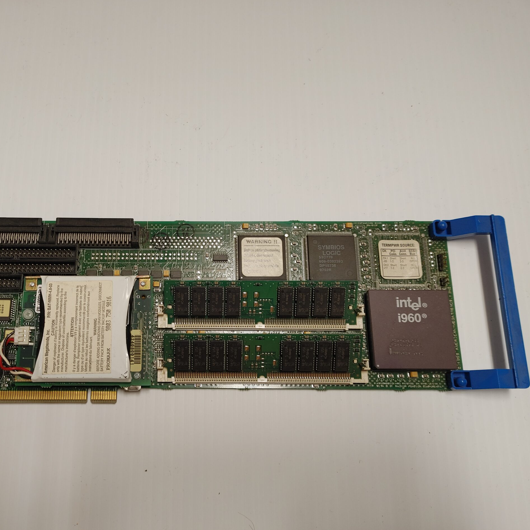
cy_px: 265
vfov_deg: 52.5
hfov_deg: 51.9
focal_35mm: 31
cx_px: 193
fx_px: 537
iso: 100
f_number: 1.8
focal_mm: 5.58
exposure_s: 1/60
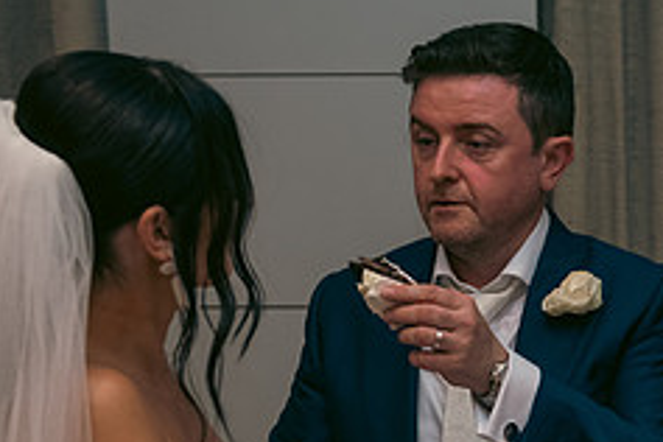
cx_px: 599
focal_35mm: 110
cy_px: 485
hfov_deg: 18.3
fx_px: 2026
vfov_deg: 12.2
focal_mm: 45
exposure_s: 1/160
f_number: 3.5
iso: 800
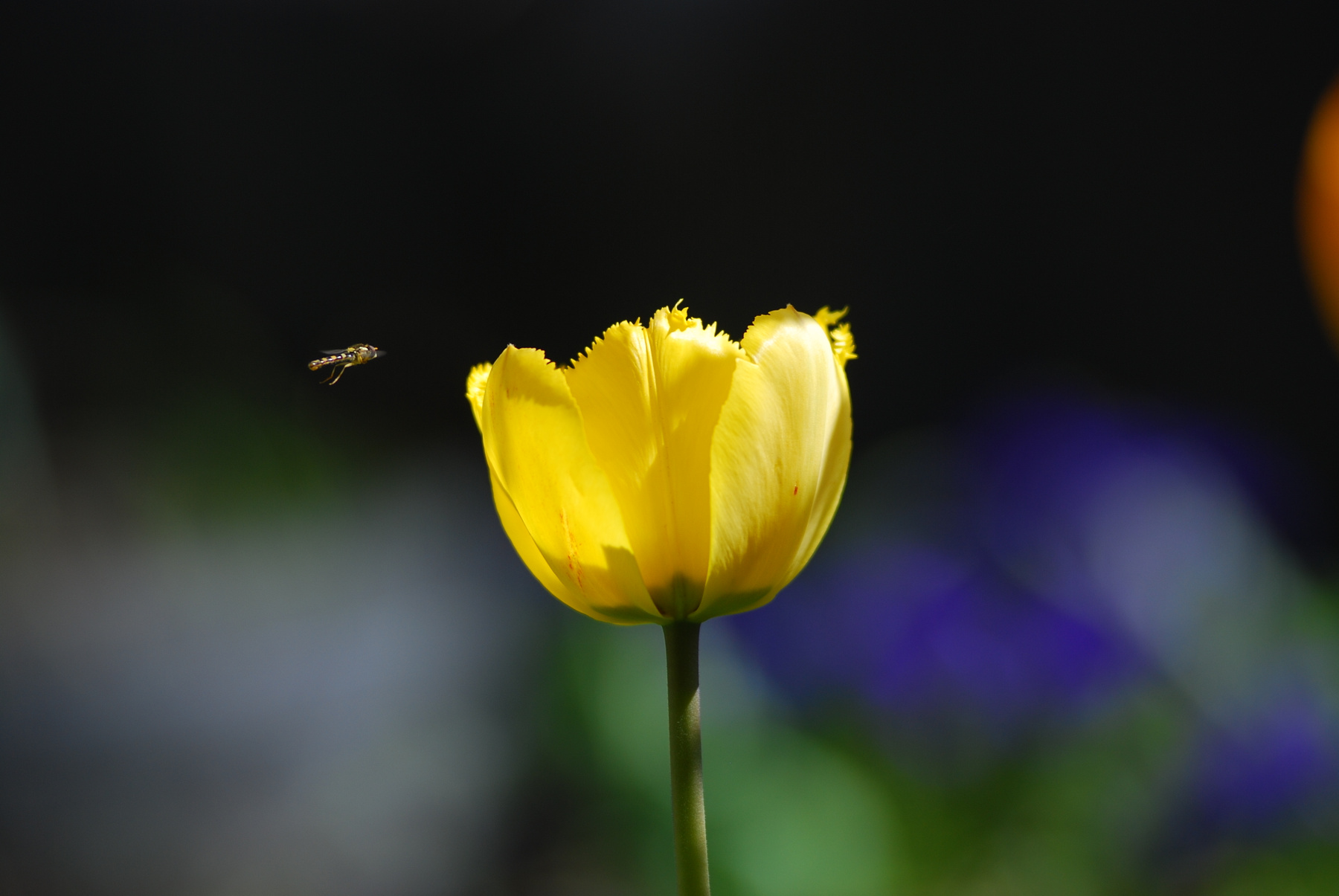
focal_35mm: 202
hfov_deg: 10.1
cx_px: 670
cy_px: 448
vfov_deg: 6.8
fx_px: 7541
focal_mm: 135
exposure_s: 1/1250
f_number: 3.5
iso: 100
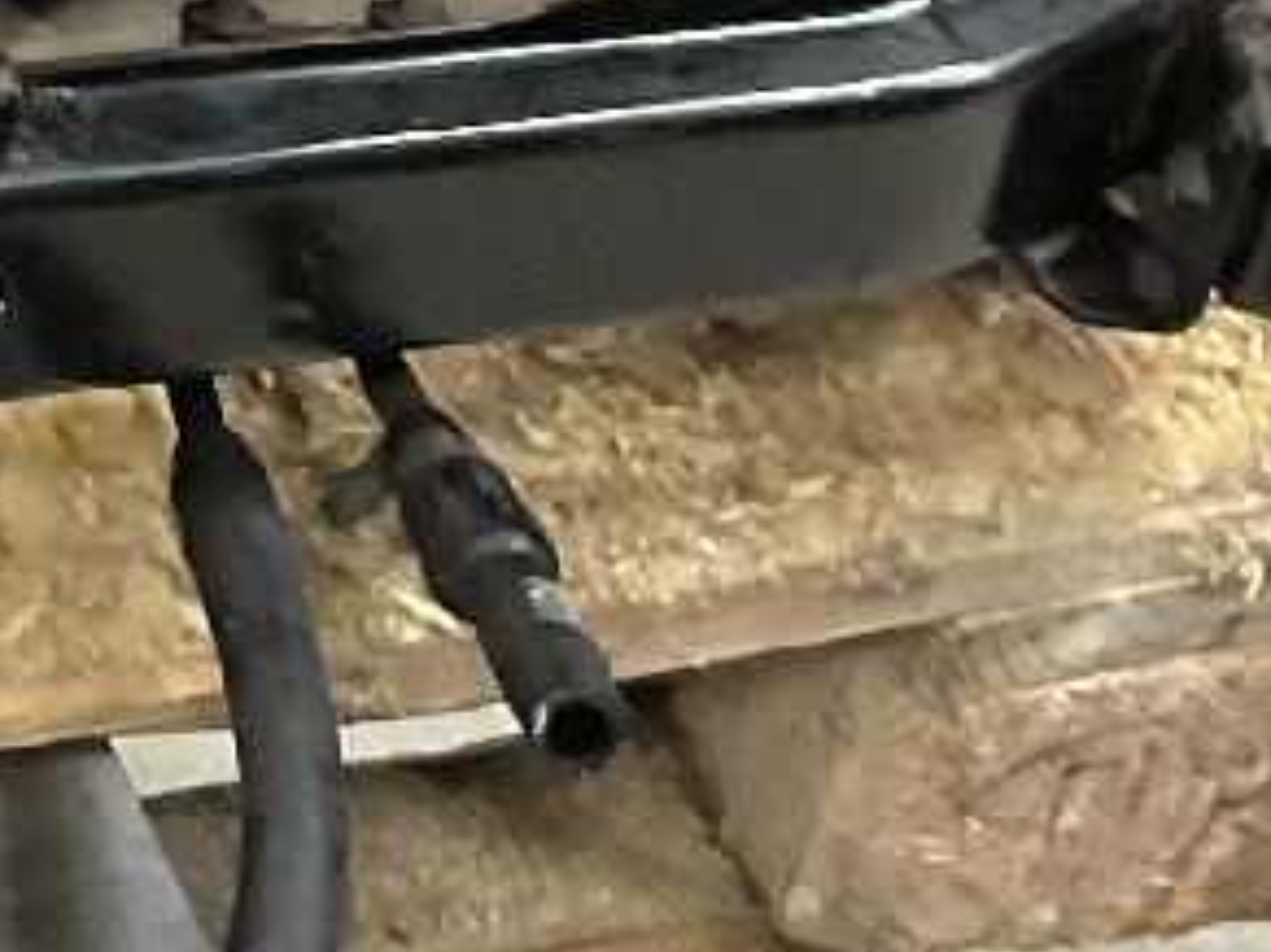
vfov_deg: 7.5
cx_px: -1203
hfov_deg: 9.7
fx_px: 7010
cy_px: -862
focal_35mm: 191
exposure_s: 1/33
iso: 250
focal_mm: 3
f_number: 1.8
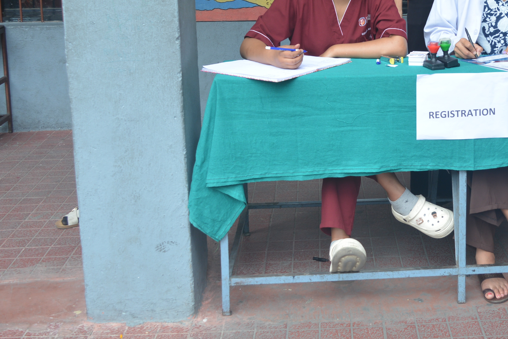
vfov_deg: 21.6
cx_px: 402
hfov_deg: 31.6
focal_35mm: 62
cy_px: 52
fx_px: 873
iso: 180
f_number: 5.6
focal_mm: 23
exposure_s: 1/60
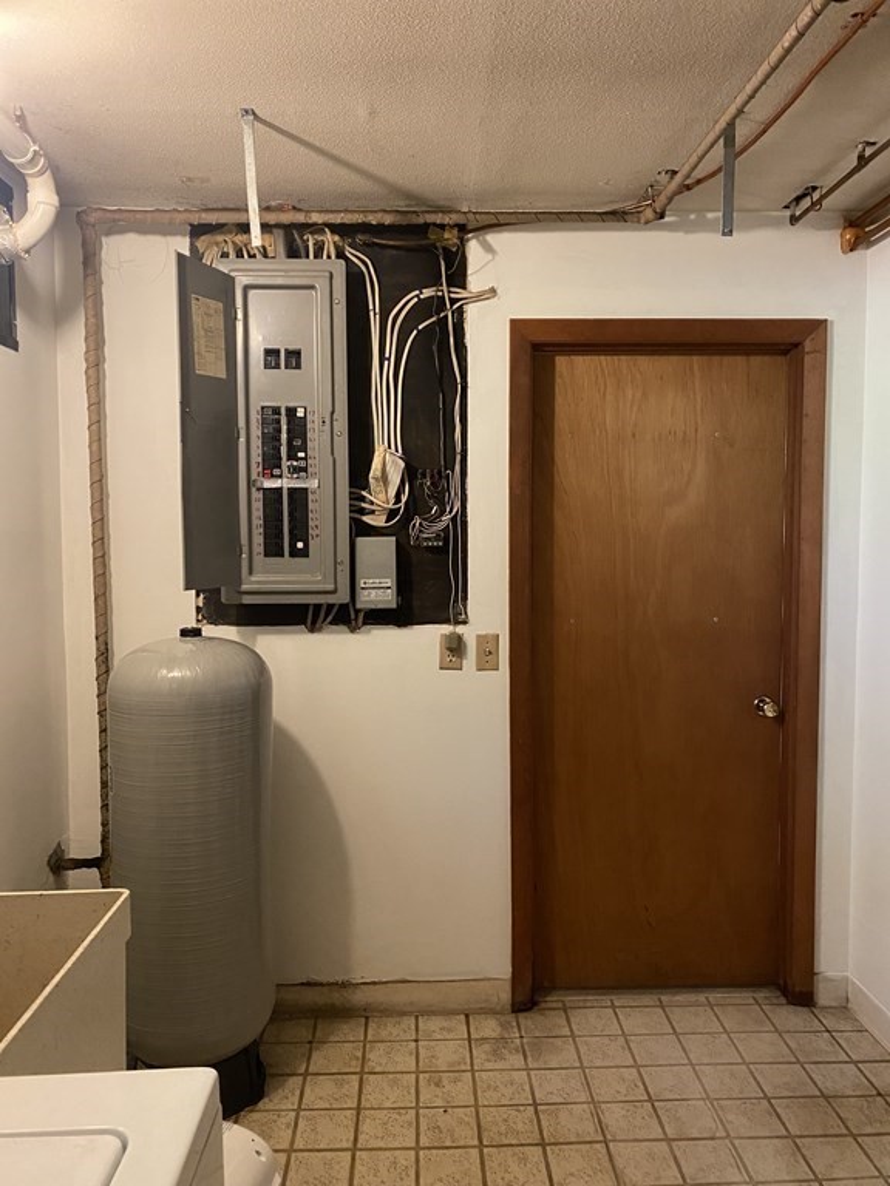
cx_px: 445
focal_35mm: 26
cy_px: 593
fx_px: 891
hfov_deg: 53.1
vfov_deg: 67.3
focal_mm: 4.25
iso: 400
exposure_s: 1/40
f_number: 1.8
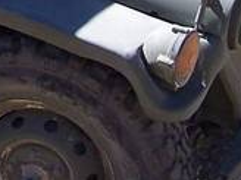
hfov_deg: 10.3
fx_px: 1309
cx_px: -54
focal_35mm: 188
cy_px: -142
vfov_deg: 7.7
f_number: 2.8
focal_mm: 6.3
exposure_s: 1/500
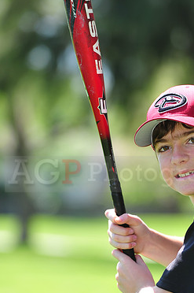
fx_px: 2529
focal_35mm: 312
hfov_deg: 4.4
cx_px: 145
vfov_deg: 6.6
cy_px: 167
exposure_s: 1/400
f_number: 4.5
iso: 200
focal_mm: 200
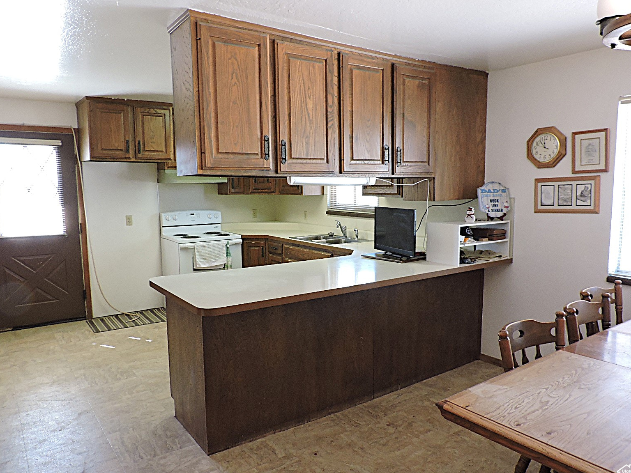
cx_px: 313
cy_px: 242
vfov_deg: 54.9
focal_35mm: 25
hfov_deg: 69.4
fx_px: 456
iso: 320
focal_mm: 4.3
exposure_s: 1/30
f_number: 3
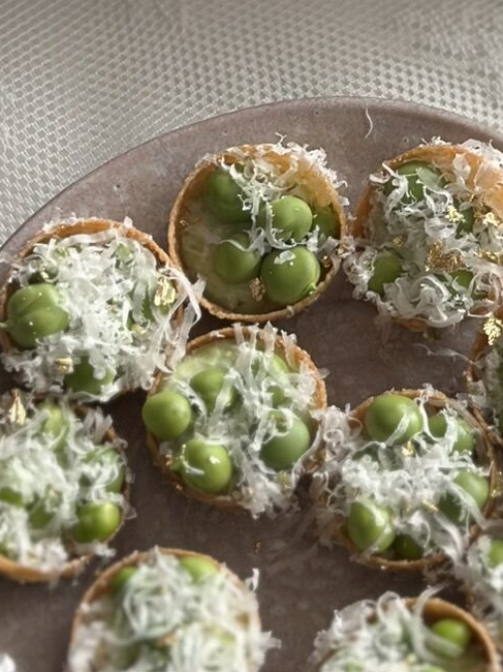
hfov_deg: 14.2
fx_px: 2016
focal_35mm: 104
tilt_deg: -65.2
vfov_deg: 18.9
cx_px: 392
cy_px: 283
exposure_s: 1/80
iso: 125
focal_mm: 6.86
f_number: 1.78
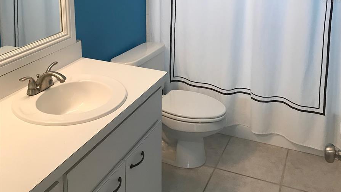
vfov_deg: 27.4
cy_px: 0
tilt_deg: -10.3
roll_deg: -0.5
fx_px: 371
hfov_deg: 49.4
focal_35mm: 41
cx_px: 171
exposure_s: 1/30
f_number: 1.8
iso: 25
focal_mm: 3.99
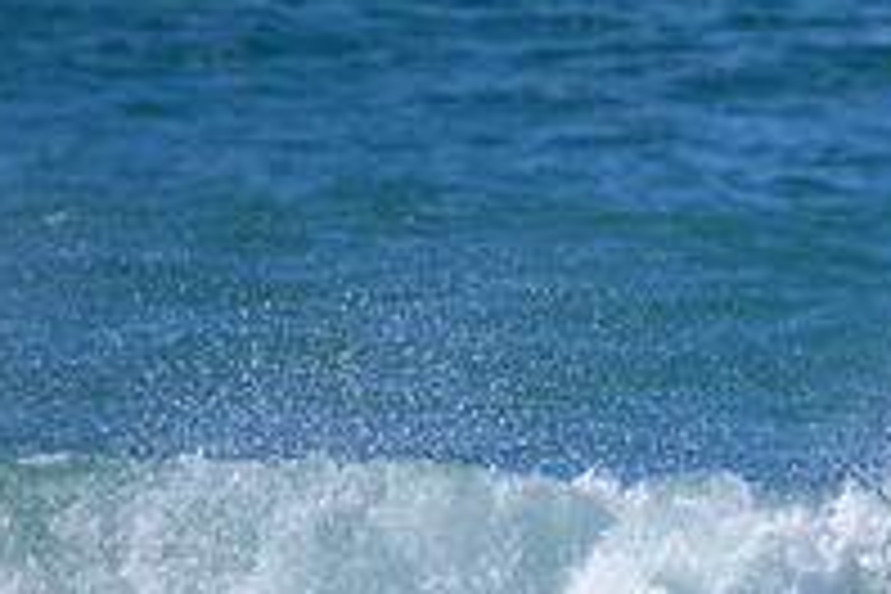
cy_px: 758
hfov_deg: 0.9
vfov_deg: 0.6
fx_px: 58108
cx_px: 1179
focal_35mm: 2348
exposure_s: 1/2000
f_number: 11
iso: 1100
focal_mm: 800
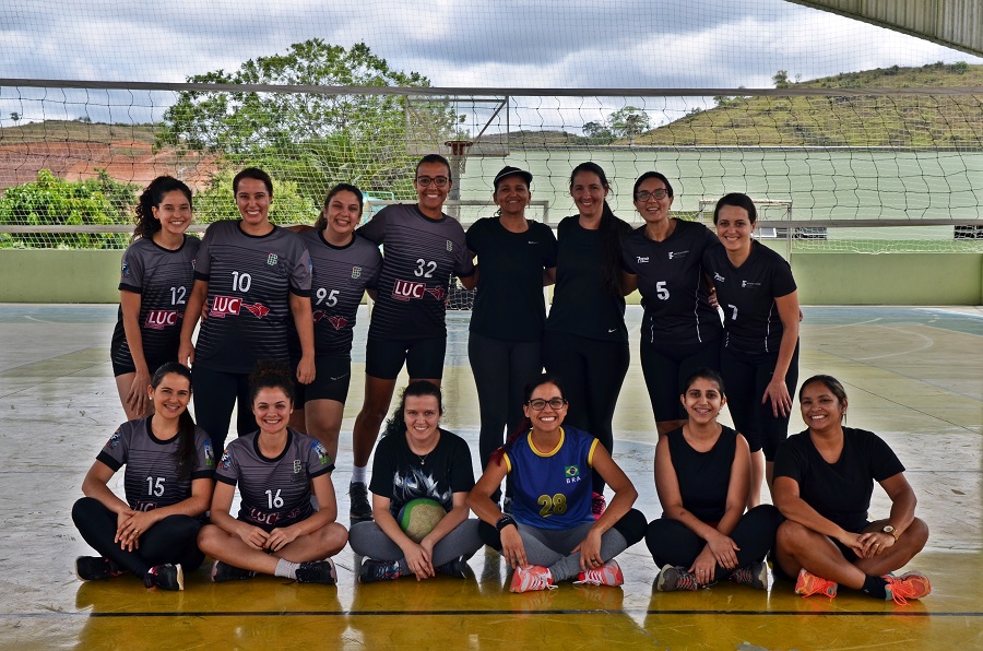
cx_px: 492
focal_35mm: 42
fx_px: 1144
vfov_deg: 31.8
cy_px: 326
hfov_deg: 46.5
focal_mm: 28
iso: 140
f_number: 8
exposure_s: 1/250
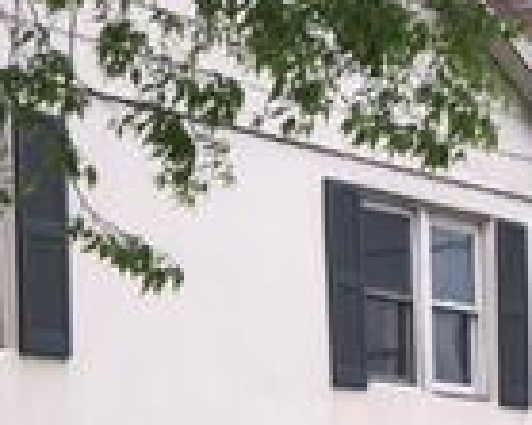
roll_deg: -1.2
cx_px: -122
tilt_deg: +2.7
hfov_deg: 14.3
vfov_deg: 11.4
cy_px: 620
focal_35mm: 130
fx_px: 2045
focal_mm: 4.15
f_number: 2.2
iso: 25
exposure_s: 1/574
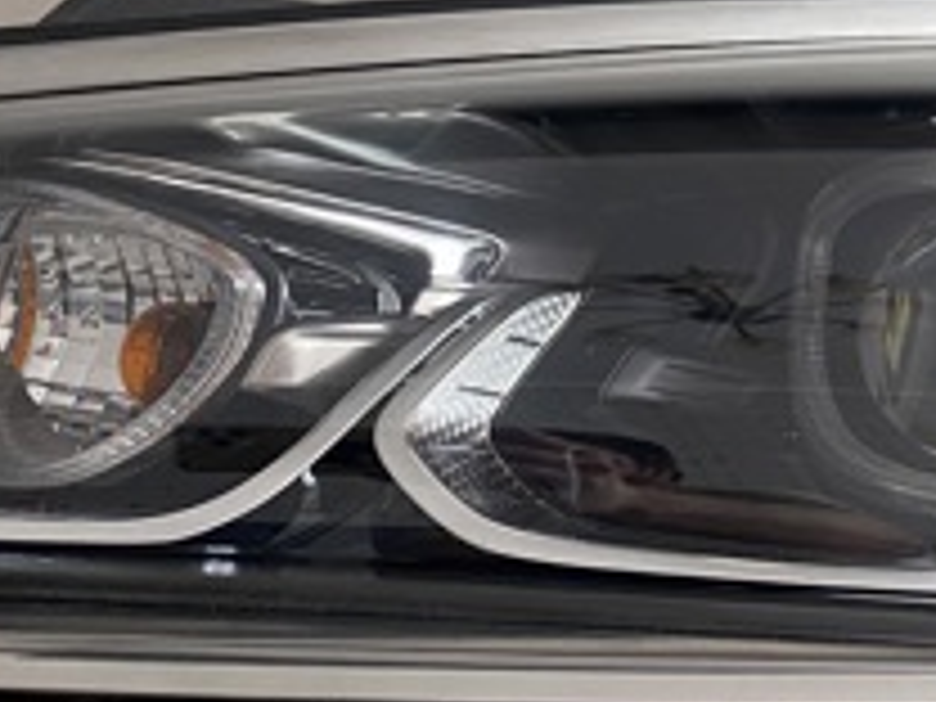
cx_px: 418
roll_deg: -5.0
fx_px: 2163
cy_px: 151
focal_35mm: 80
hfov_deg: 24.4
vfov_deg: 18.3
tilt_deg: -20.1
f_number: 1.8
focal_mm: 4.25
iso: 125
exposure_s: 1/86
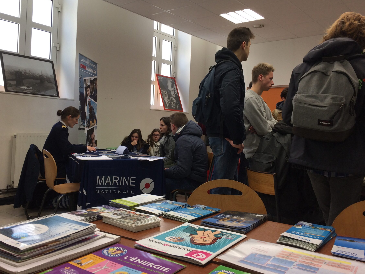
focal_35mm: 33
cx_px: 179
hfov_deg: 55.4
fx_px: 348
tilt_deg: +0.2
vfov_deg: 42.9
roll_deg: -1.0
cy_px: 123
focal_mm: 4.15
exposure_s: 1/33
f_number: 2.2
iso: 50
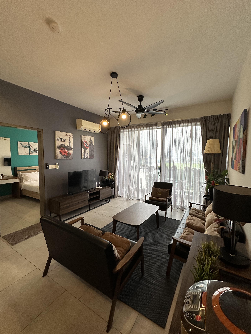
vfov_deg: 98.2
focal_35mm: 15
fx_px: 145
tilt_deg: -4.0
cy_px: 167
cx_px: 125
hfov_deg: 81.7
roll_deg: -1.2
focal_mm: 2.22
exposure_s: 1/100
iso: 160
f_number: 2.2
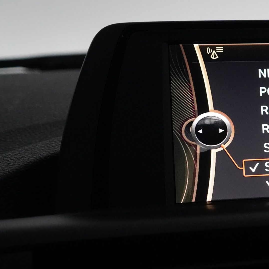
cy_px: 103
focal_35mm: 83
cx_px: 312
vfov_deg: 20.8
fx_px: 730
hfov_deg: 19.8
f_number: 3.5
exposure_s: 1/160
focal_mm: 28
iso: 4000
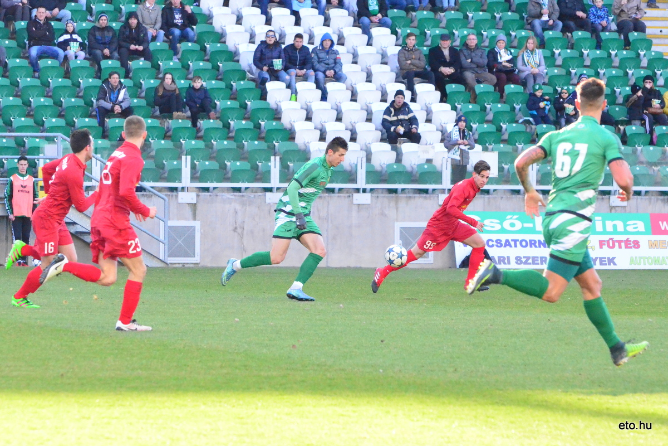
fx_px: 3896
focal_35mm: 210
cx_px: 334
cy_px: 223
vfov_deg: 6.5
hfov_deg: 9.8
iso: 6400
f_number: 5.6
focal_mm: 140
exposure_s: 1/2500
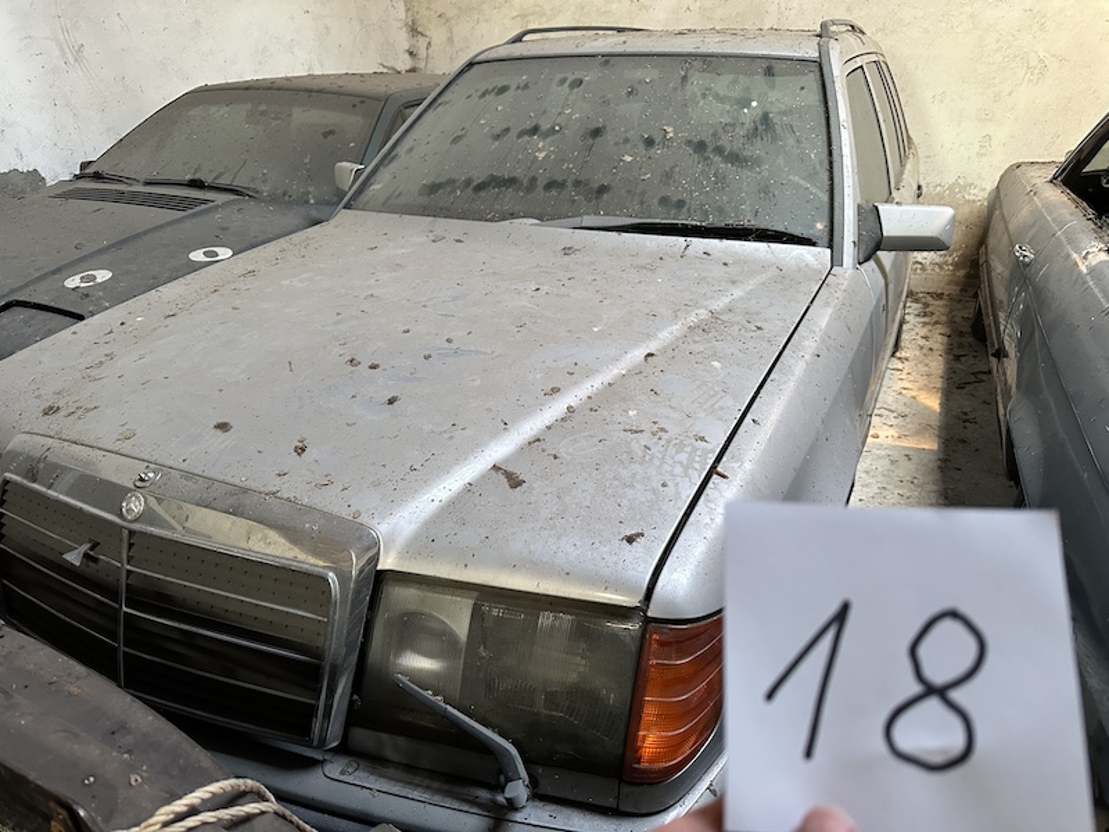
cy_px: 416
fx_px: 769
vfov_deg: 56.8
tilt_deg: -24.2
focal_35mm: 24
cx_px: 554
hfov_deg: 71.6
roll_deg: +1.5
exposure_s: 1/60
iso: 500
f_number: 1.78
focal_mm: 6.86
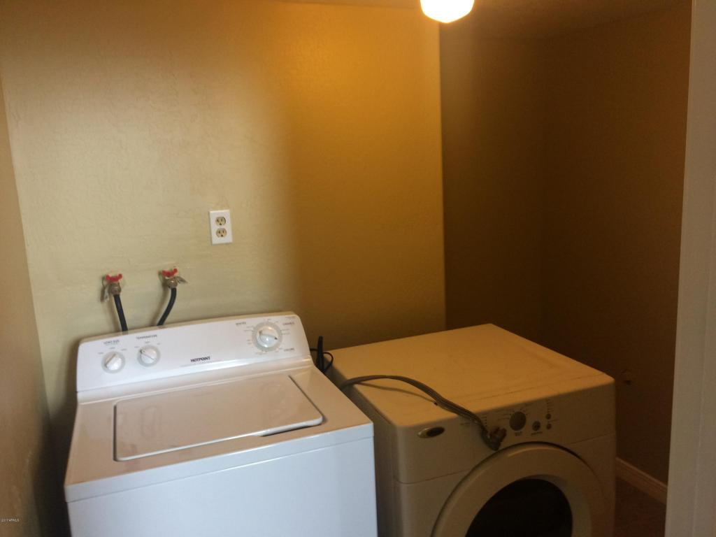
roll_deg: +0.4
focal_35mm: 29
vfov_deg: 48.2
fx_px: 600
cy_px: 268
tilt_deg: -11.7
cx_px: 358
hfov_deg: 61.7
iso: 125
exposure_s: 1/30
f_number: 2.2
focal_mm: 4.15
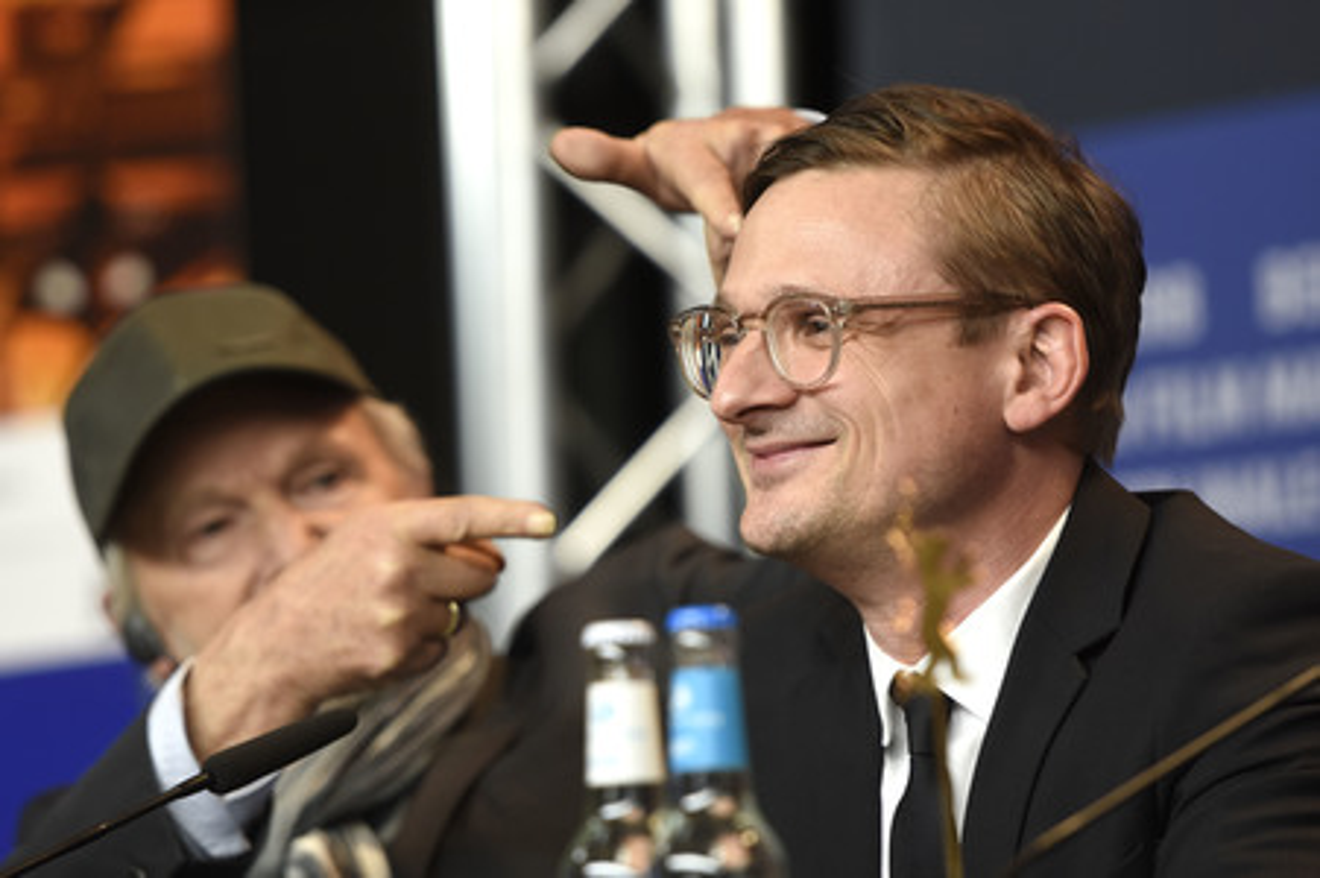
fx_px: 9618
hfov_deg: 7.9
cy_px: 439
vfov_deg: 5.2
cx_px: 660
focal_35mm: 262
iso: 640
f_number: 3.2
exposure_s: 1/320
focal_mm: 175
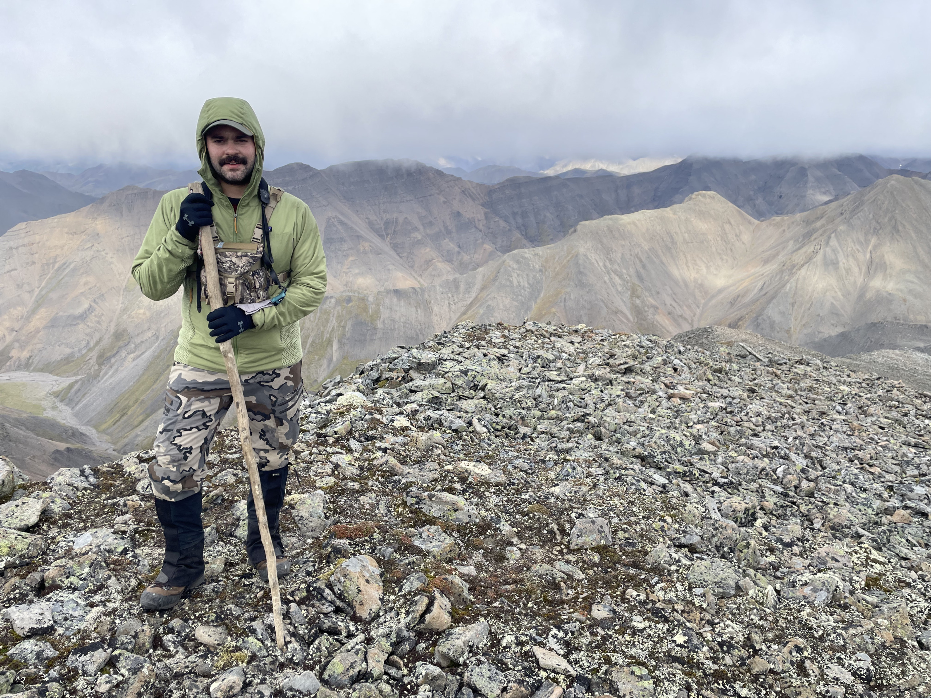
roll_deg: -0.9
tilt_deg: -16.5
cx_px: 466
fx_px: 699
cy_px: 349
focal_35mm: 26
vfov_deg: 53.1
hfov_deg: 67.3
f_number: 1.6
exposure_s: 1/1401
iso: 32
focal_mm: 4.2
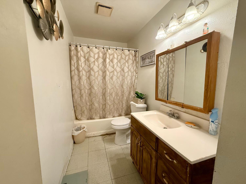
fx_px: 99
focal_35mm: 14
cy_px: 92
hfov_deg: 102.1
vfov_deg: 85.7
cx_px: 123
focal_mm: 2.22
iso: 250
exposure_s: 1/120
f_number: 2.2
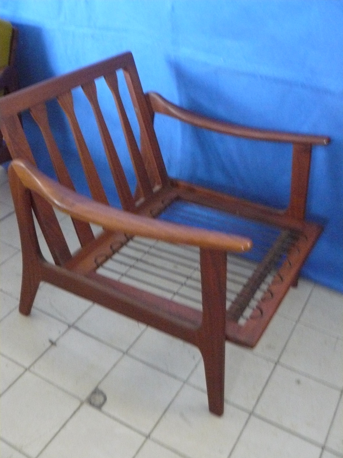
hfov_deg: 39.7
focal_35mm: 36
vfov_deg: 51.4
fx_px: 476
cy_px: 229
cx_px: 172
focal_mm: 6
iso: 800
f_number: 2.8
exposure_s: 1/8
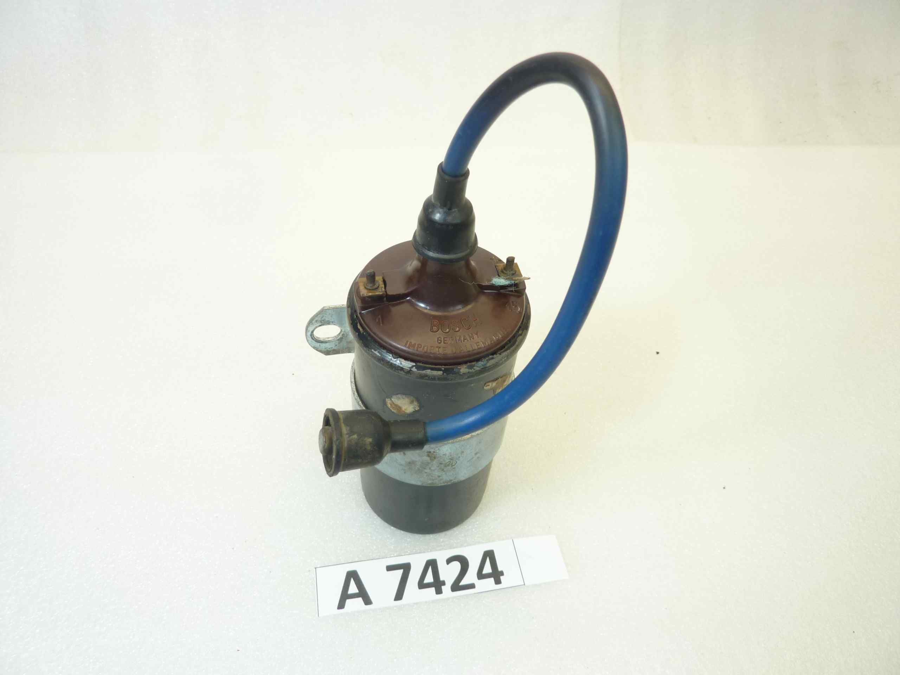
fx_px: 650
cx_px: 450
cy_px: 338
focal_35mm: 25
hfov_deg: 69.4
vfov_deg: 54.9
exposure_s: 1/25
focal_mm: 4.1
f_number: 3.3
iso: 80
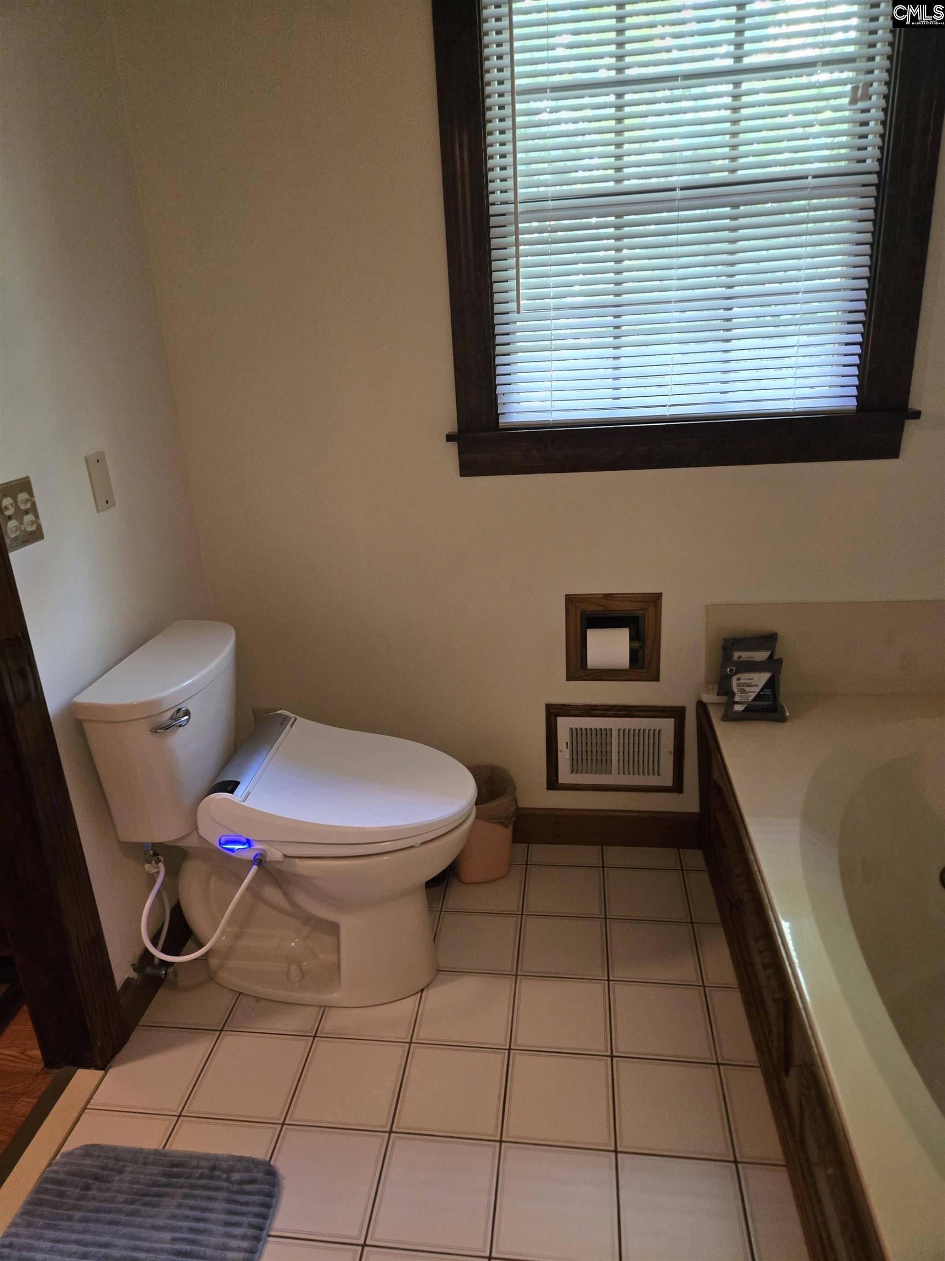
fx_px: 837
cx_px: 472
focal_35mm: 23
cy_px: 630
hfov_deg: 58.9
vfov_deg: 73.9
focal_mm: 5.4
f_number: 1.8
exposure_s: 1/60
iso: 640
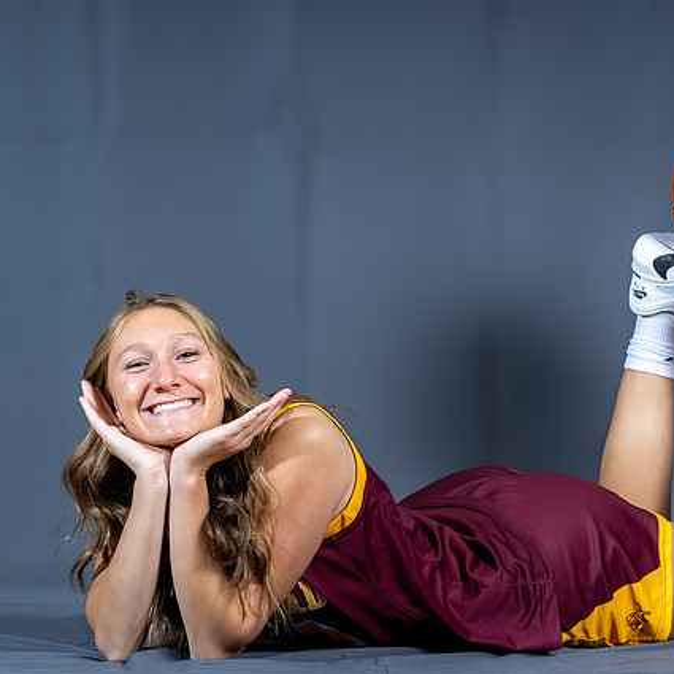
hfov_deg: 9.8
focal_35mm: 179
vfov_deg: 9.8
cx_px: 414
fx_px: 3943
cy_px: 394
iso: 200
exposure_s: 1/200
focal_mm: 115
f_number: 8
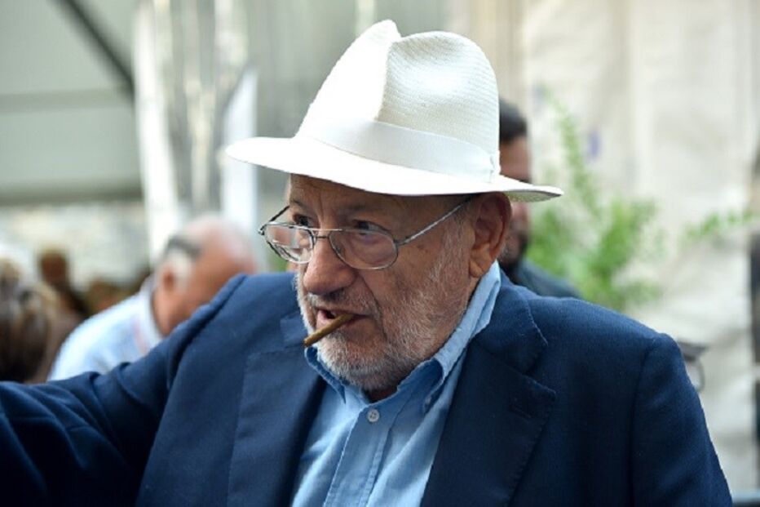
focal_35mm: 70
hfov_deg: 28.8
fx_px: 1477
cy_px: 254
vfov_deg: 19.4
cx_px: 380
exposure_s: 1/80
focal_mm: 70
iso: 800
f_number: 2.8
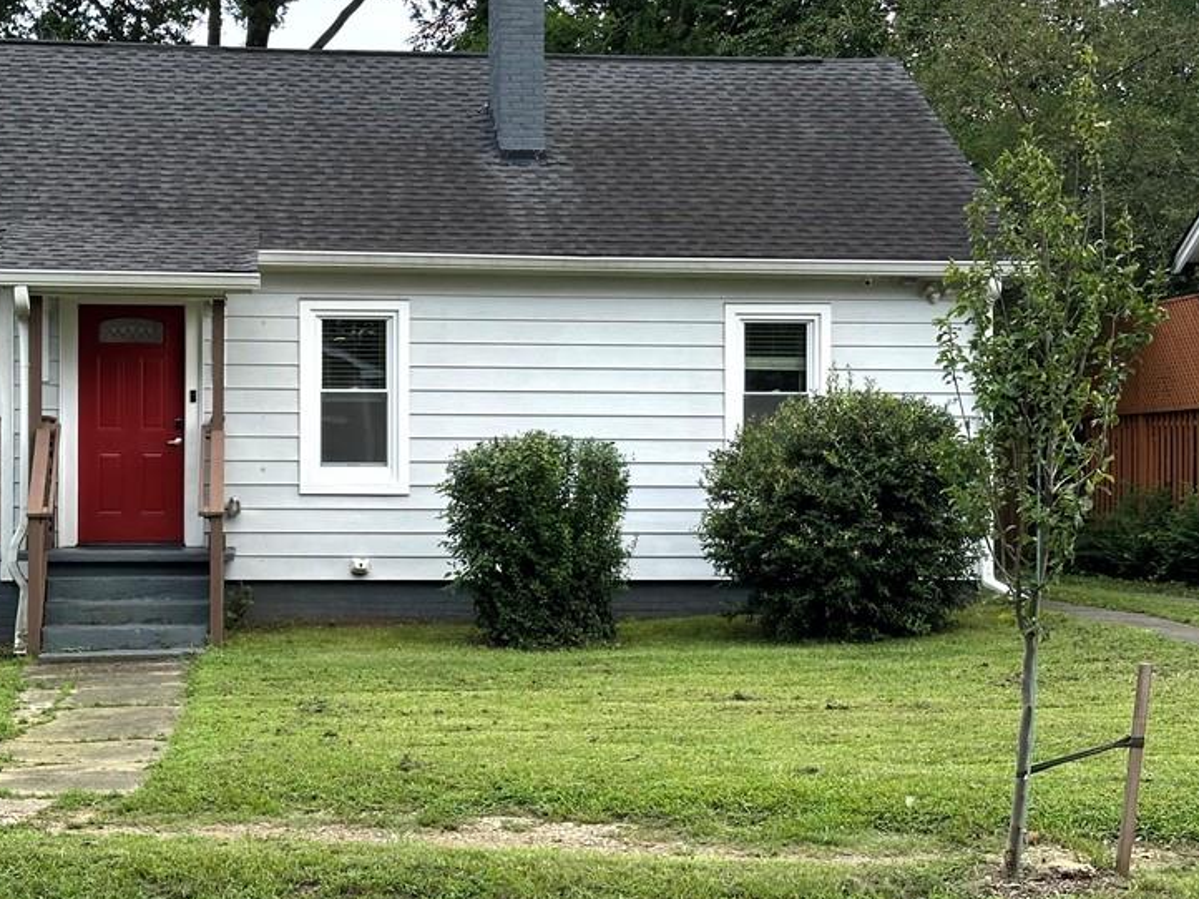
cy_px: 468
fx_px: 2355
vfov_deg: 21.6
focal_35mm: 68
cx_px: 453
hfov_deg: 28.5
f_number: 1.78
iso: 64
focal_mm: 6.86
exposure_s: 1/615
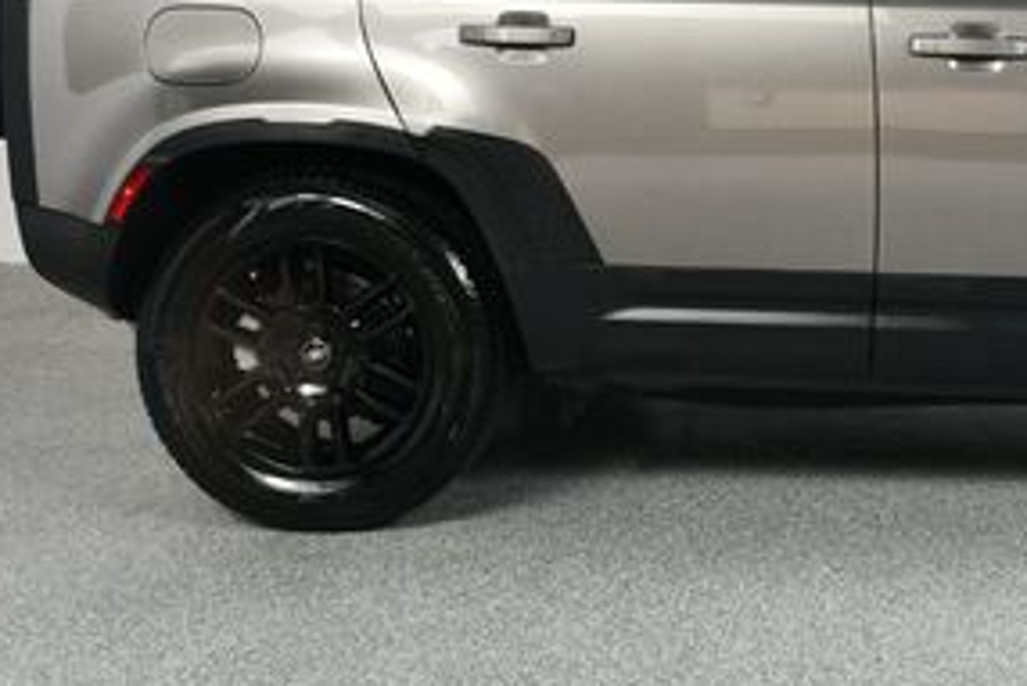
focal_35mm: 76
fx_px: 2169
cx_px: 930
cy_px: 119
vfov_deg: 17.8
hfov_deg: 25.8
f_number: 9
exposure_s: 1/160
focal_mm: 23
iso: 100
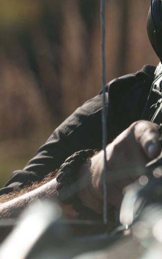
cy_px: 83
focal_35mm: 288
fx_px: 2035
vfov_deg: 7.3
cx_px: 285
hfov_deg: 4.5
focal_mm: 120
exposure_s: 1/3200
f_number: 5
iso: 500
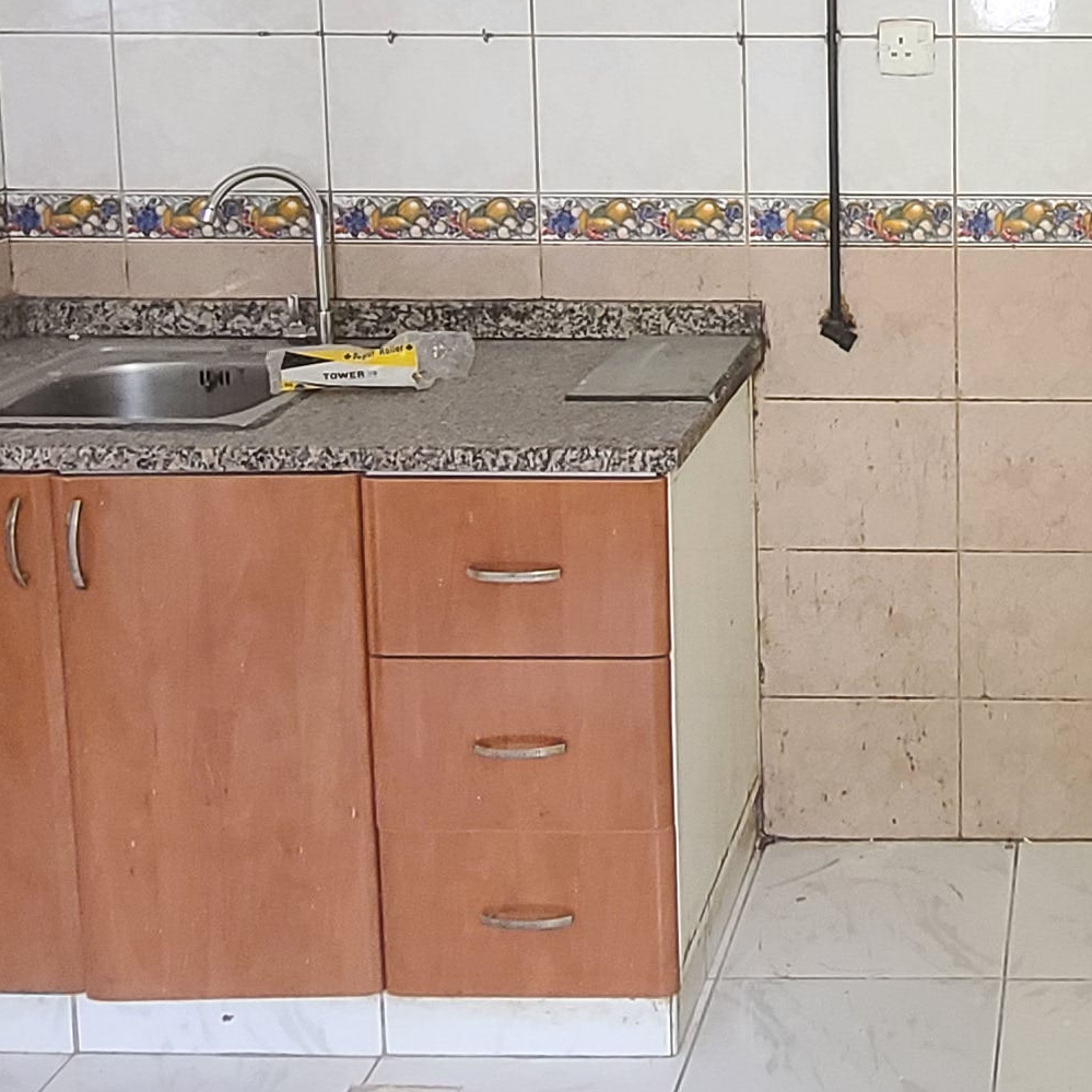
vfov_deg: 34.7
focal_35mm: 46
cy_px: 111
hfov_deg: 33.6
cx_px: 1095
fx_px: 1642
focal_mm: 2.2
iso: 400
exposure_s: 1/40
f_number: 2.2
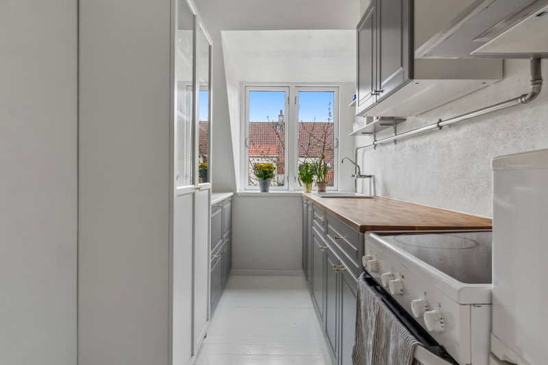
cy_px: 182
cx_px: 274
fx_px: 297
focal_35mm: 20
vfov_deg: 63.2
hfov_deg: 85.4
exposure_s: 1/3.33
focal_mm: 13
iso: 500
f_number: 8
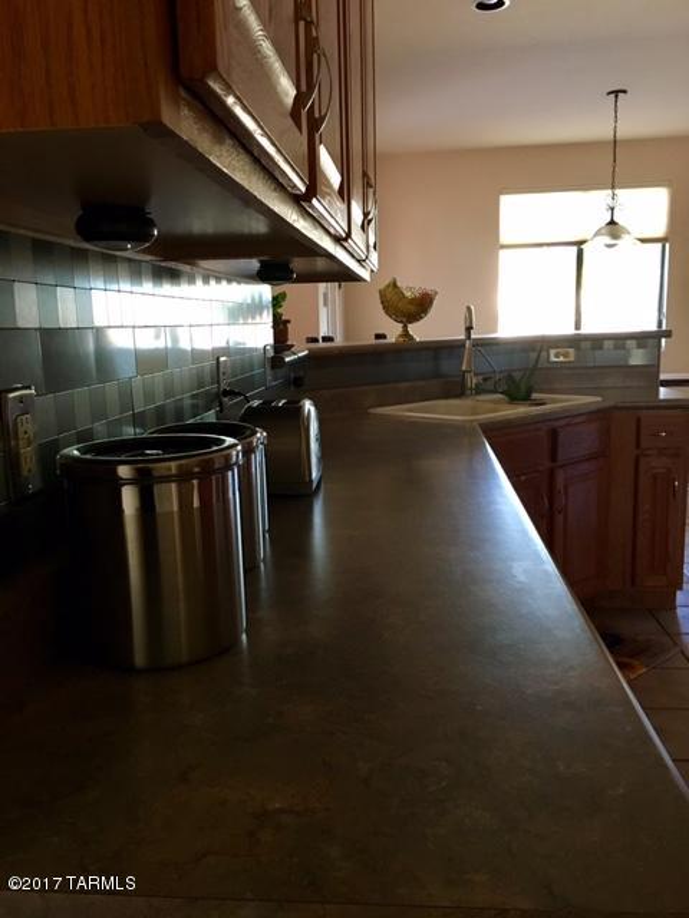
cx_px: 344
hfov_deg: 48.2
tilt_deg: -9.8
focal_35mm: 29
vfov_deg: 61.7
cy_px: 459
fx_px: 770
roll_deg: +2.4
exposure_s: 1/30
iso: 160
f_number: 2.2
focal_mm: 4.15
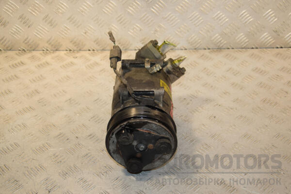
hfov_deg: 35.1
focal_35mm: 57
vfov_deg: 23.8
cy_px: 97
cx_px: 146
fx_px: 461
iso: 800
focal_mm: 38
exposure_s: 1/200
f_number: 6.3
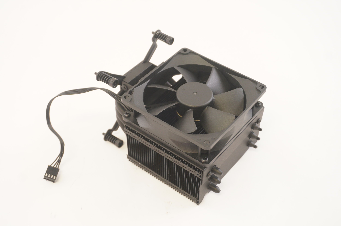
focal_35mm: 48
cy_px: 113
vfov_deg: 28.0
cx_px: 170
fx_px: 454
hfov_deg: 41.1
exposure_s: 1/13
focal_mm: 32
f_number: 5.6
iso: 400
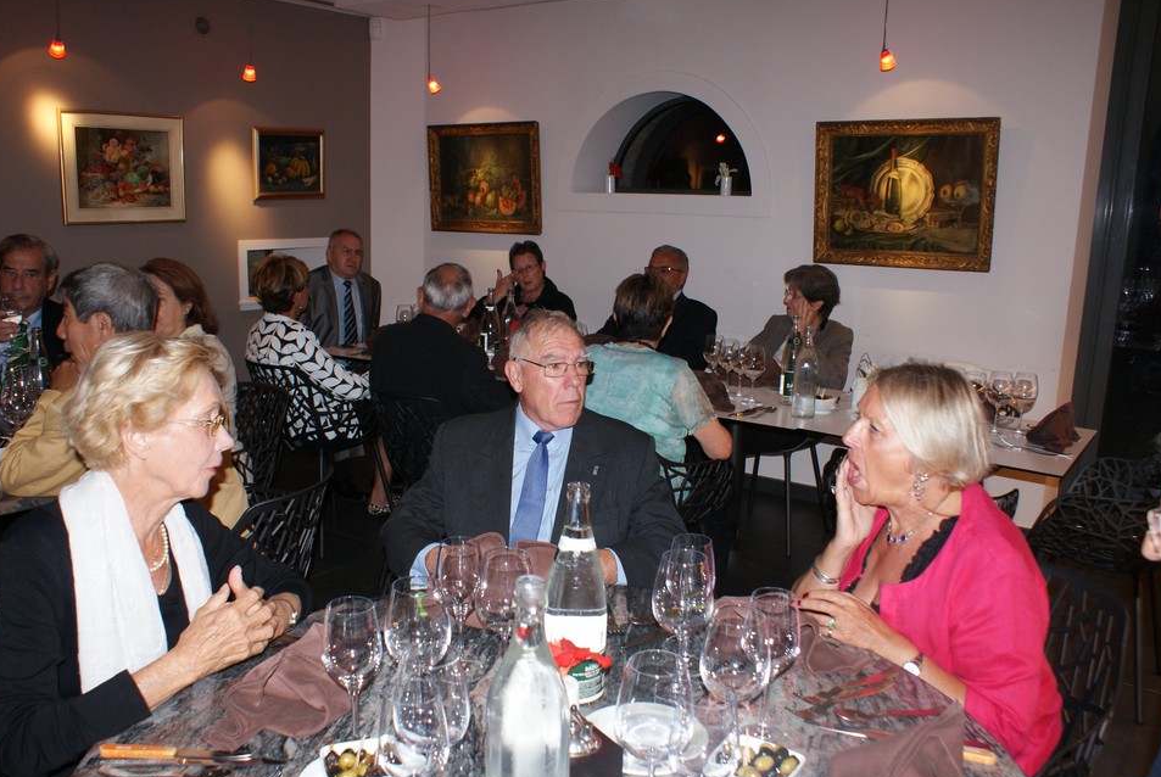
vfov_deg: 45.1
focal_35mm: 29
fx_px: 936
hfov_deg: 63.6
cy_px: 401
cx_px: 568
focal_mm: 18
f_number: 5.6
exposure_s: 1/60
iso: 400
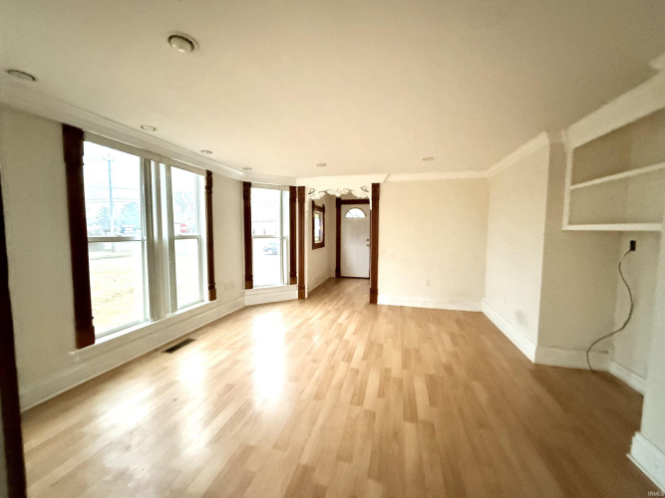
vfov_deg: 85.7
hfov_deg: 102.1
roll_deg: +1.0
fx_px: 269
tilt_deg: +0.4
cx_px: 332
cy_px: 249
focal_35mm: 14
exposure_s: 1/60
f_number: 2.2
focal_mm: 2.22
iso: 1000
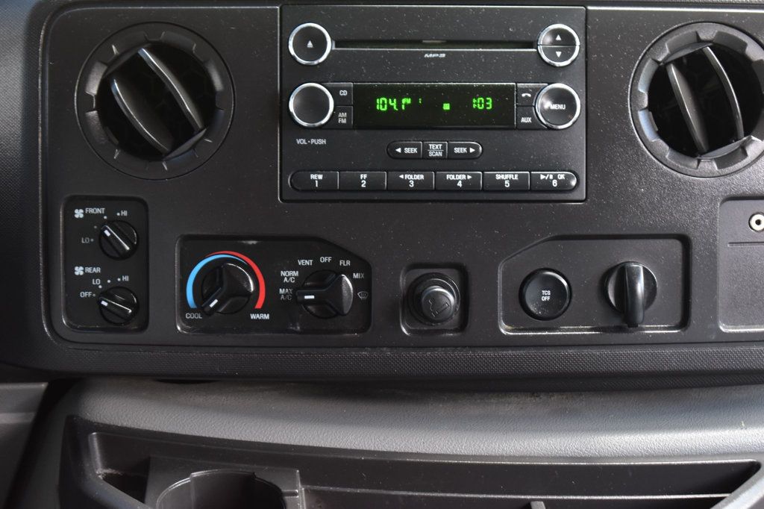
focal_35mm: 82
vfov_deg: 16.5
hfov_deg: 24.6
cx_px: 382
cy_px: 254
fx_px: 1750
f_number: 6.3
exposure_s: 1/15
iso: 900
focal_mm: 55
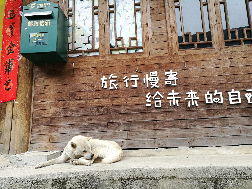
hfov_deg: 65.3
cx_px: 126
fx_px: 197
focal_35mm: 27
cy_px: 94
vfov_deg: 51.4
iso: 64
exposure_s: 1/60
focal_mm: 4.5
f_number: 2.2
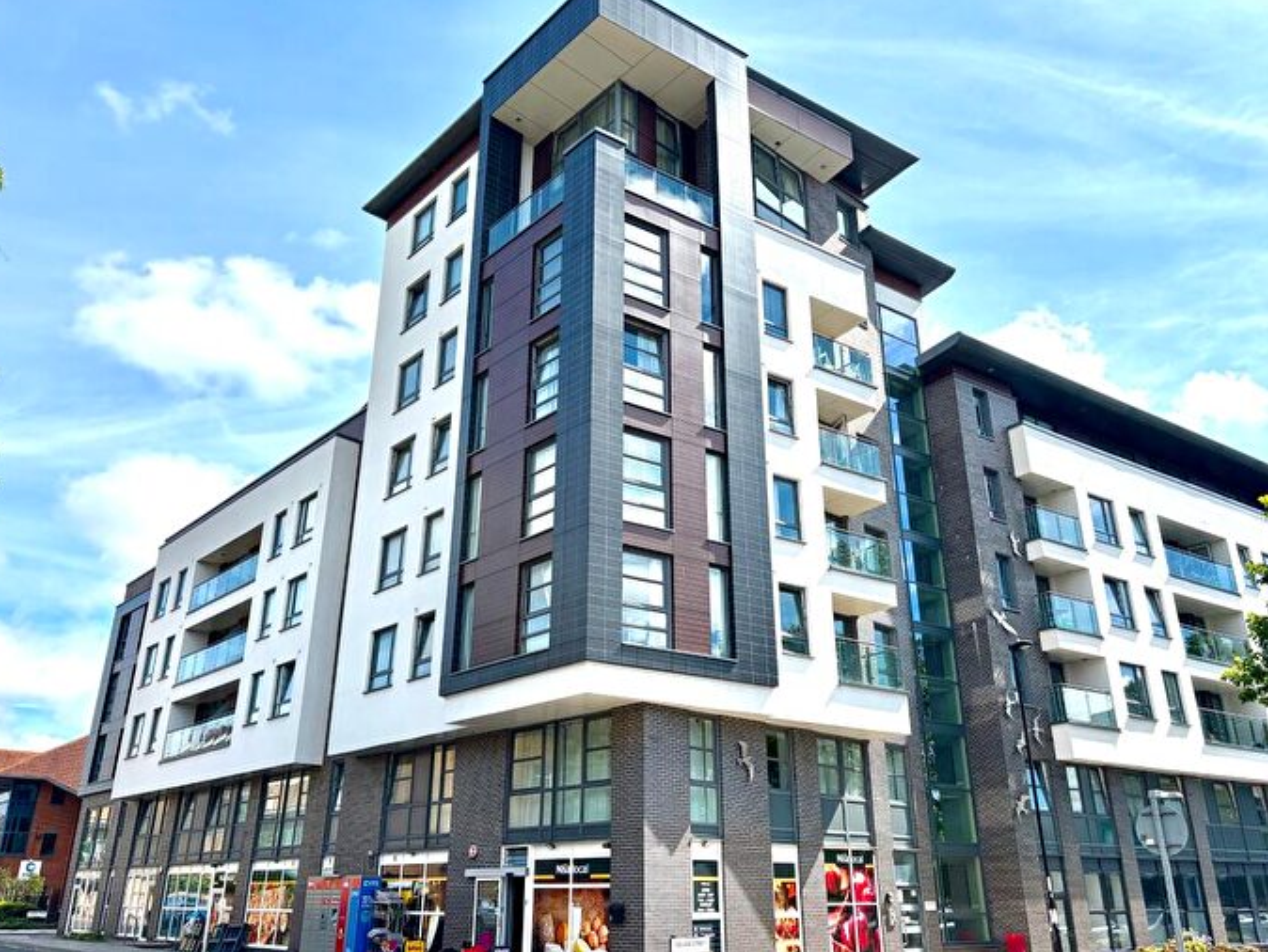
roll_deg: +0.3
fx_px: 989
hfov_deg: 65.3
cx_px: 634
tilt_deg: +22.9
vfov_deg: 51.4
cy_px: 484
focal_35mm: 27
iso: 50
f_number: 1.6
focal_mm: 5.96
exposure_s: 1/3831
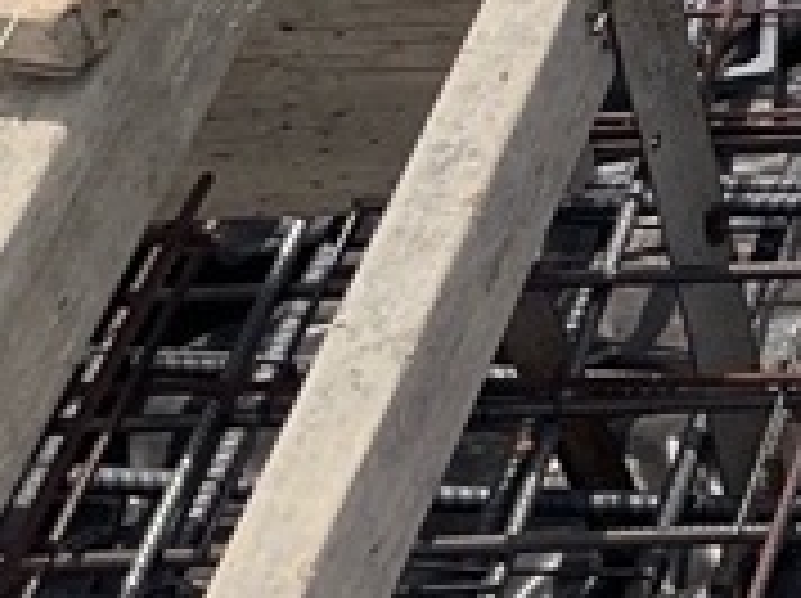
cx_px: 1710
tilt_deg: -42.0
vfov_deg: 9.0
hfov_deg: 10.8
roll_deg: +1.5
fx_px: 3767
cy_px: -144
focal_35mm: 163
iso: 16
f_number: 1.8
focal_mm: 3
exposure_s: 1/4785
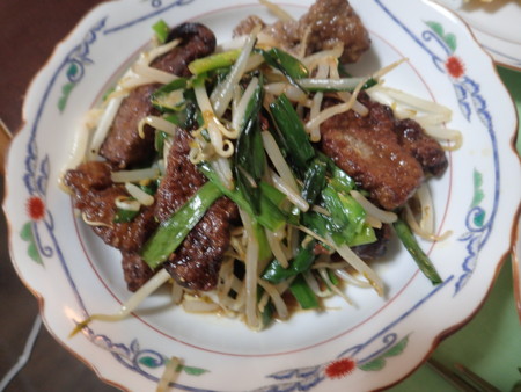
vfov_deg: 54.9
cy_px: 196
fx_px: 376
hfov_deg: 69.4
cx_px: 260
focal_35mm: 25
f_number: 2
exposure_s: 1/30
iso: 200
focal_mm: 4.5
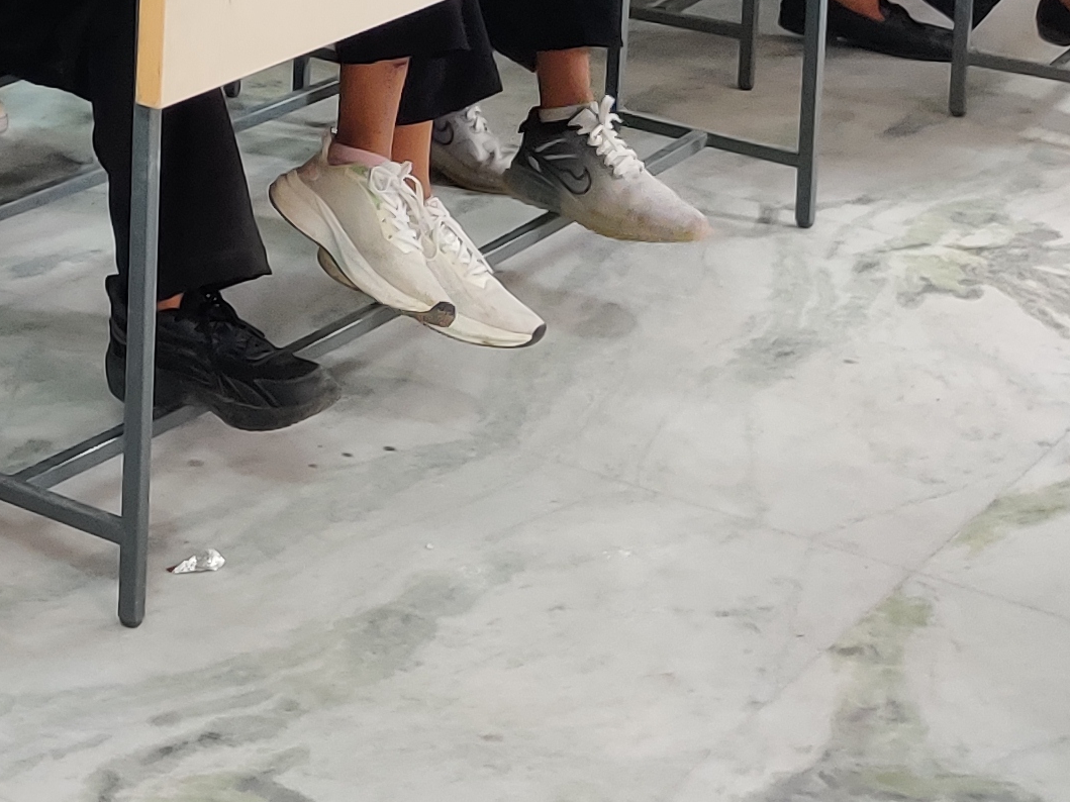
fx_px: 3153
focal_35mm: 102
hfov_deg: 16.9
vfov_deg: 13.5
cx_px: -668
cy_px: -486
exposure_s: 1/50
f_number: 1.75
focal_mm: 4.75
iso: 500
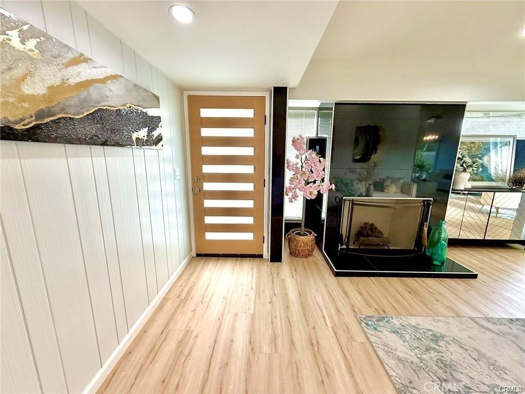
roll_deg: -0.7
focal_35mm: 14
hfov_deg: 102.1
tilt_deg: -10.7
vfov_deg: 85.7
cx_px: 262
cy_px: 197
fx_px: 212
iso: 80
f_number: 2.2
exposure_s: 1/120
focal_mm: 2.22
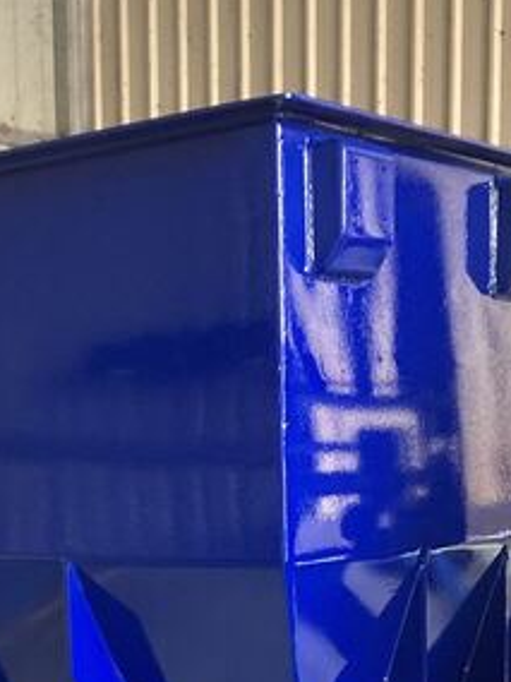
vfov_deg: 23.5
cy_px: 716
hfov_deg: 18.6
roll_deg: -0.7
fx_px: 1555
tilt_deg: -9.4
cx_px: 197
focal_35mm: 79
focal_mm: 3.99
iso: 250
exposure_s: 1/50
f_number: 1.8
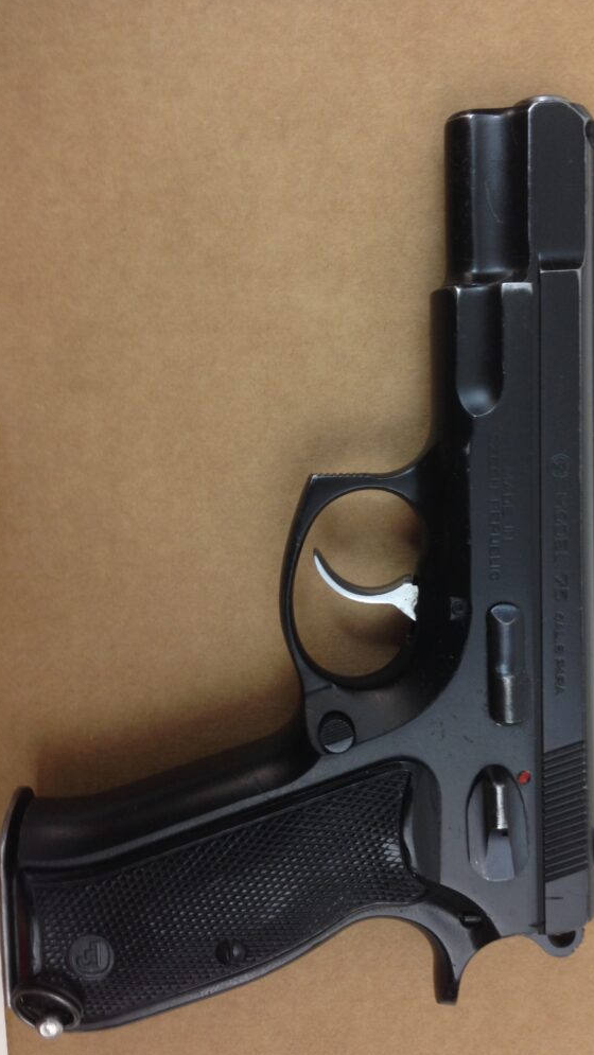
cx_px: 333
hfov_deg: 32.0
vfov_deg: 54.0
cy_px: 532
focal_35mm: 37
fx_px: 1036
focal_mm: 4.12
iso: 50
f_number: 2.4
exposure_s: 1/20
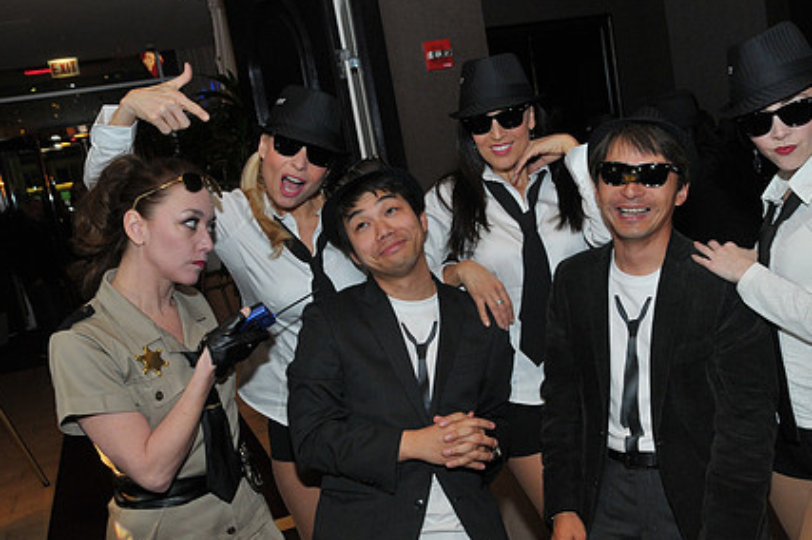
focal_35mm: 39
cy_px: 294
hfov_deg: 49.8
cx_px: 466
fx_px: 872
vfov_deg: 34.4
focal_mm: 19
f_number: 5.6
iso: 640
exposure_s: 1/40
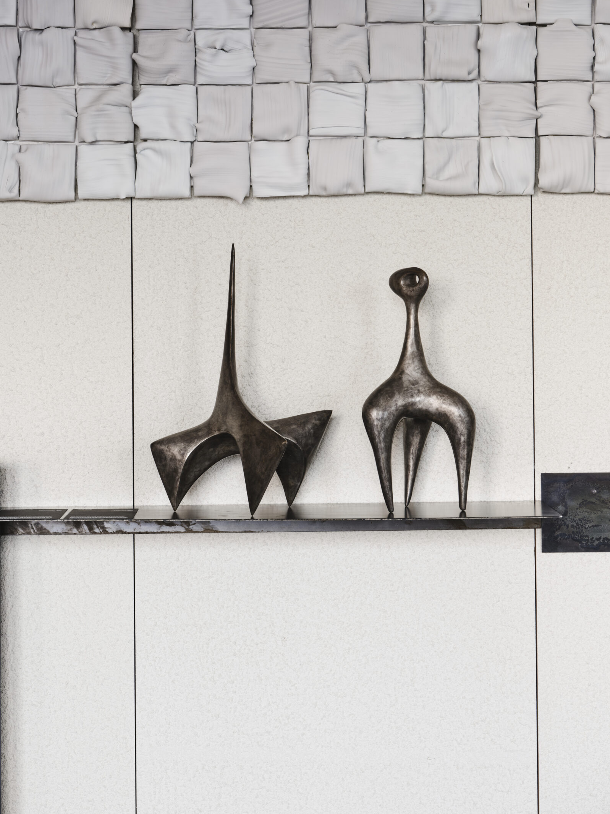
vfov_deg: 20.6
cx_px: 272
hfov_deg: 15.6
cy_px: 368
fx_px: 2232
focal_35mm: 95
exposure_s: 1.5
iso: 80
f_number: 10
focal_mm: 100
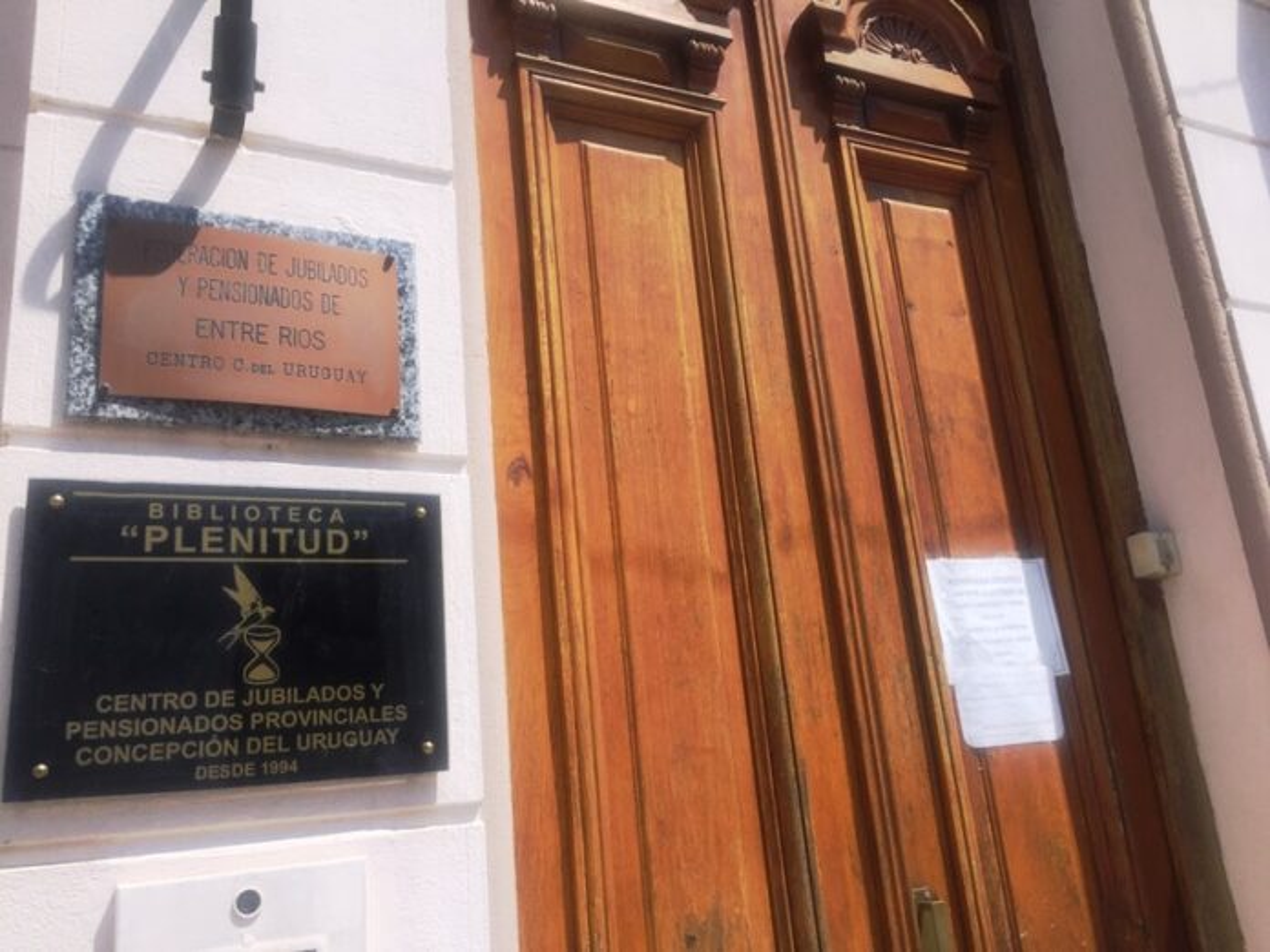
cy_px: 476
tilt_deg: +15.4
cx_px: 635
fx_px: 1064
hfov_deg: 61.7
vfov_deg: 48.2
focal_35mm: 29
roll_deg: +3.8
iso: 32
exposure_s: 1/2639
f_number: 2.2
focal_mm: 4.15
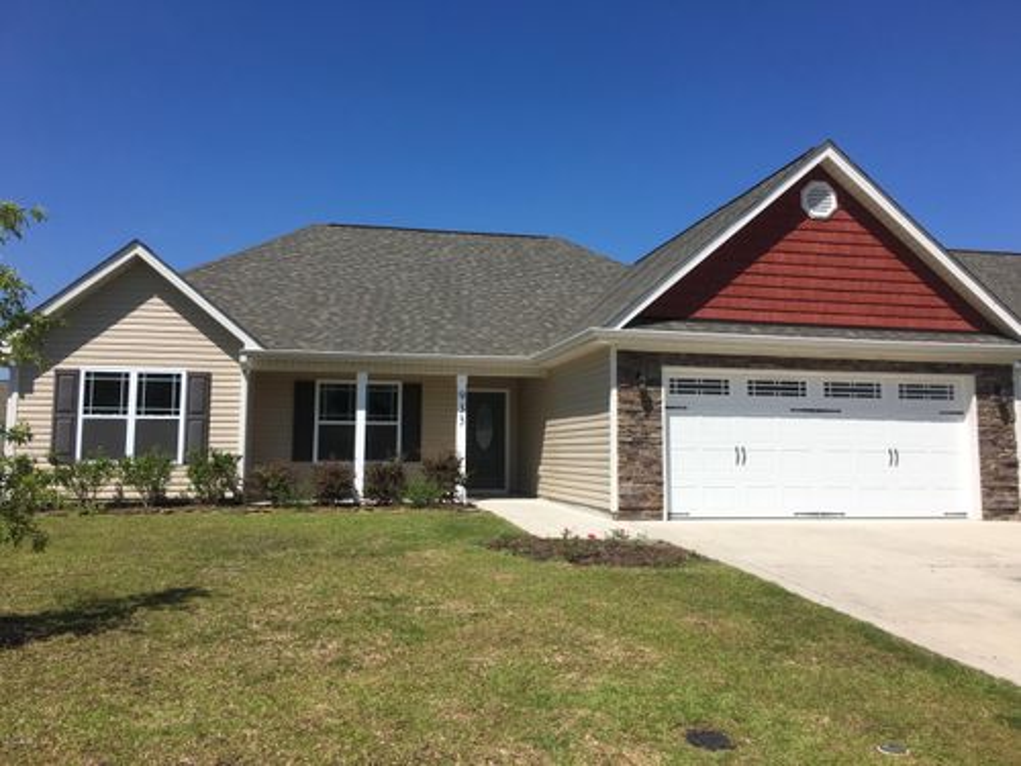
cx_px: 510
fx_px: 855
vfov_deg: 48.2
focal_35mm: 29
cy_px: 383
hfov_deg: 61.7
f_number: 2.2
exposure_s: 1/2564
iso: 25
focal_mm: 4.15
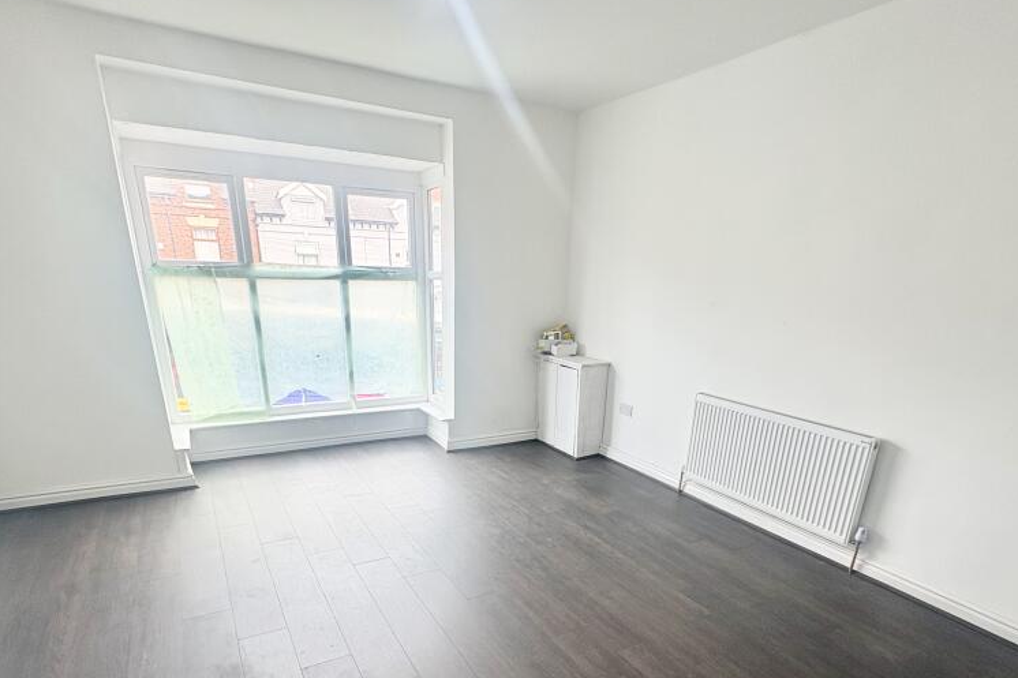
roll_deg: -0.9
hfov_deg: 84.0
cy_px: 482
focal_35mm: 20
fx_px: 565
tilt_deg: -20.2
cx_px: 521
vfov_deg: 59.6
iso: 50
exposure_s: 1/130
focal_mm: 2.22
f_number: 2.2
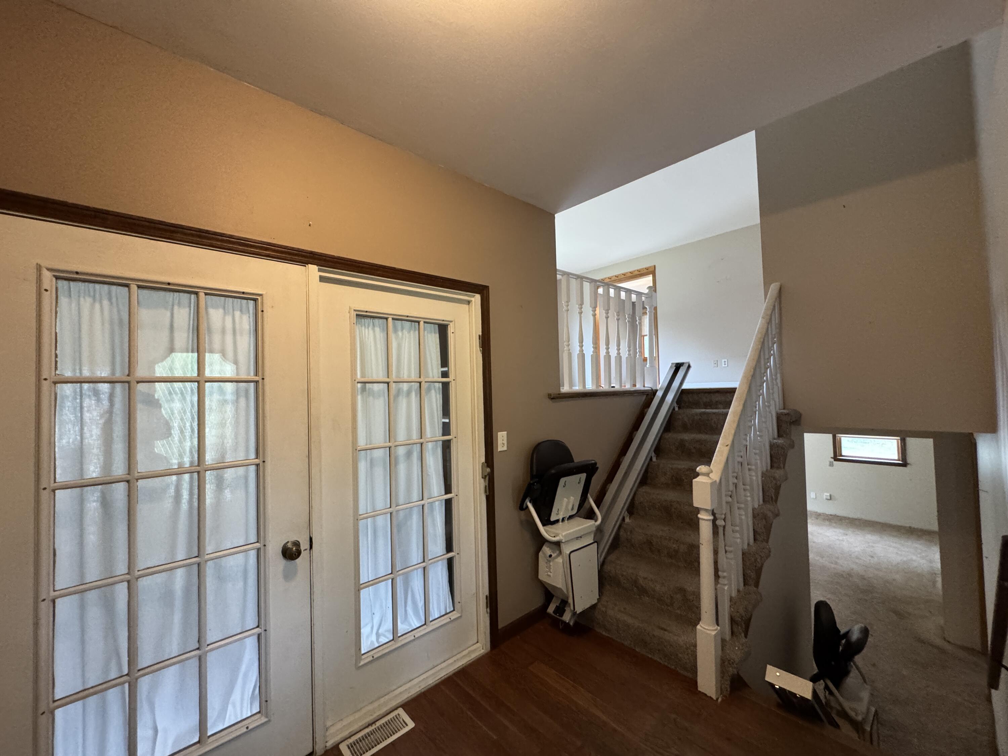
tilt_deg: +1.8
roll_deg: +1.6
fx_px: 408
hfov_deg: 102.1
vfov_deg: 85.7
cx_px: 504
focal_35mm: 14
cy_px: 378
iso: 500
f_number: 2.2
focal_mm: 2.22
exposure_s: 1/60
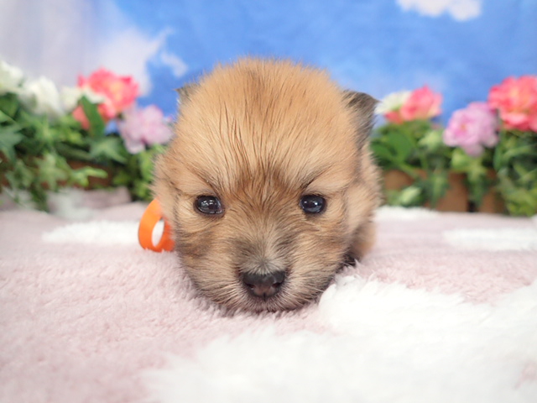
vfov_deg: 54.9
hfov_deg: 69.4
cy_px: 202
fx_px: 388
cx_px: 268
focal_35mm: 25
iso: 400
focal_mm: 4.5
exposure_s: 1/80
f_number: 2
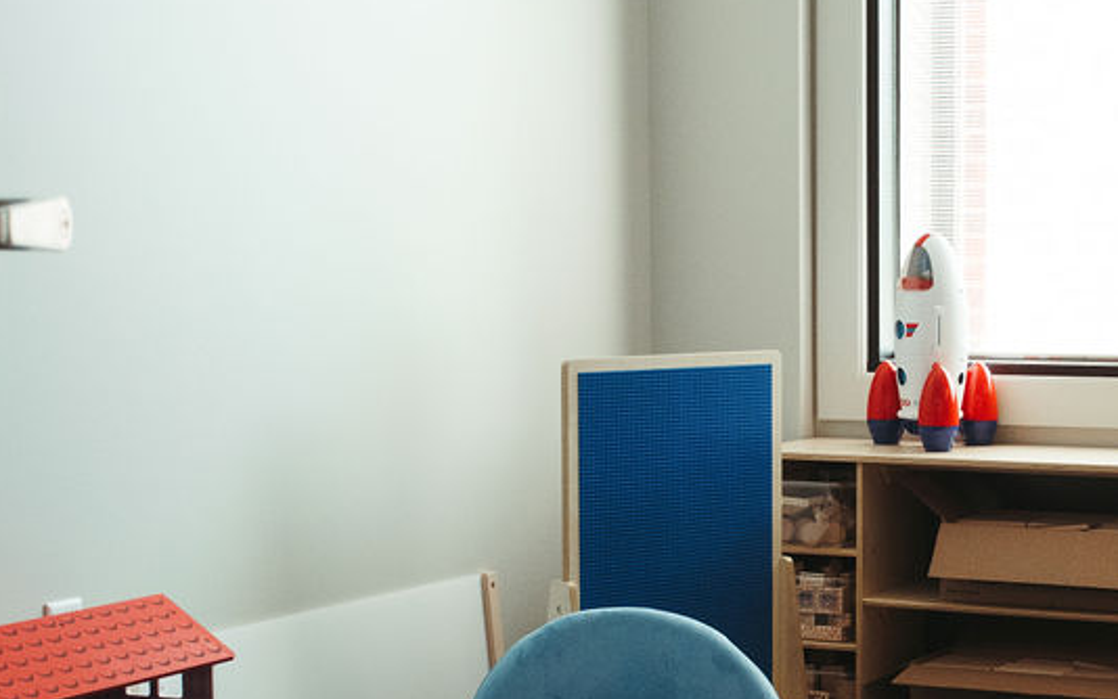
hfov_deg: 23.4
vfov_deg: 14.8
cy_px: 468
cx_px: 812
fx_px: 2682
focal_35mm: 88
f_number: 4
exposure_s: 1/160
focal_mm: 30
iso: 800
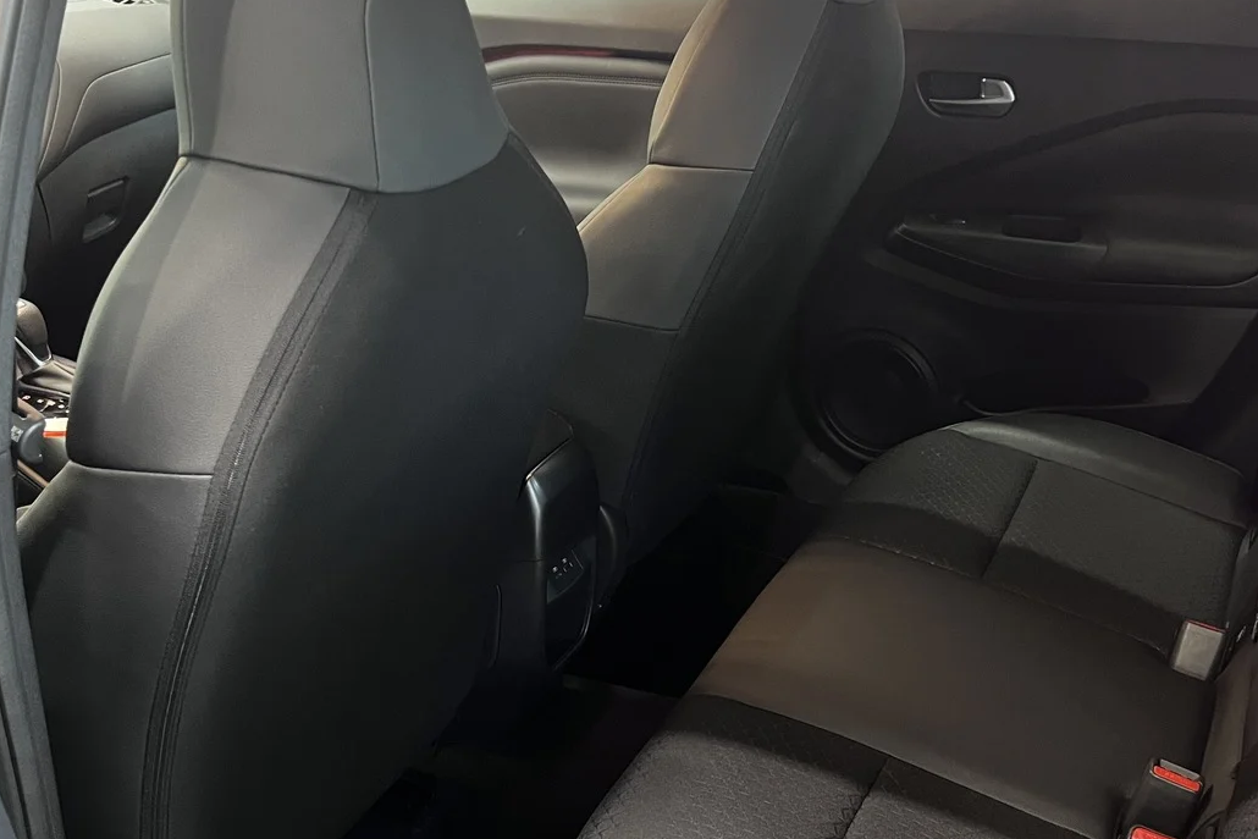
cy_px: 574
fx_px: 1468
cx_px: 771
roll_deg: +0.9
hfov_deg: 46.1
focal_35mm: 42
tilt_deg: -27.6
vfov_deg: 31.6
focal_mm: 5.7
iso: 640
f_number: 1.5
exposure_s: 1/32
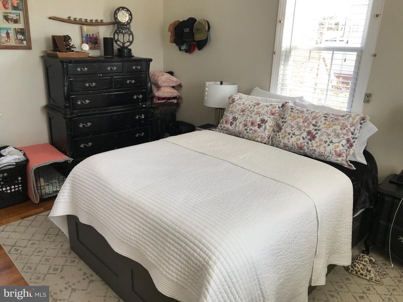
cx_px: 202
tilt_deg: -19.1
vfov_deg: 49.7
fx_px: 326
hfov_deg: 63.4
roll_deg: -1.5
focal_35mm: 28
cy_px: 151
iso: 40
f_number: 1.8
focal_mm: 3.99
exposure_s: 1/120
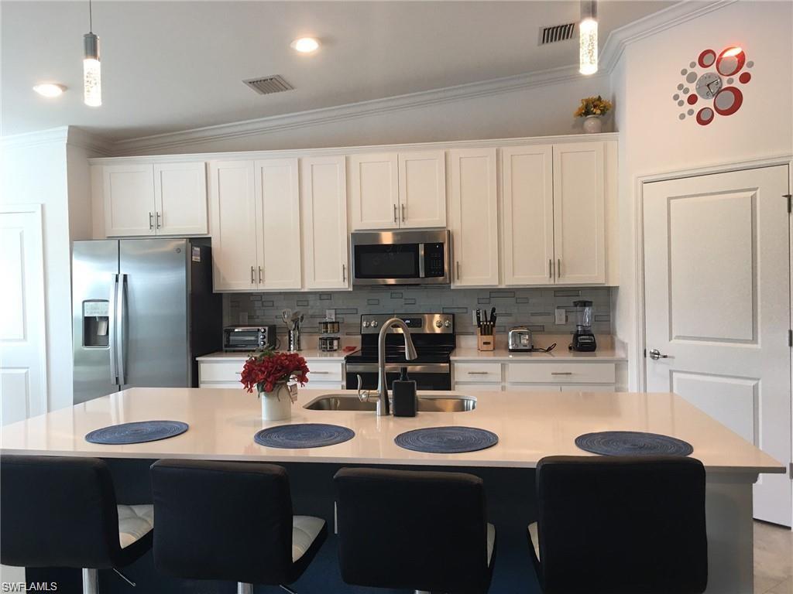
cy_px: 297
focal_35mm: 29
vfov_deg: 48.2
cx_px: 396
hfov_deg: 61.7
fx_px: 664
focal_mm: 4.15
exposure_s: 1/30
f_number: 2.2
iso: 40
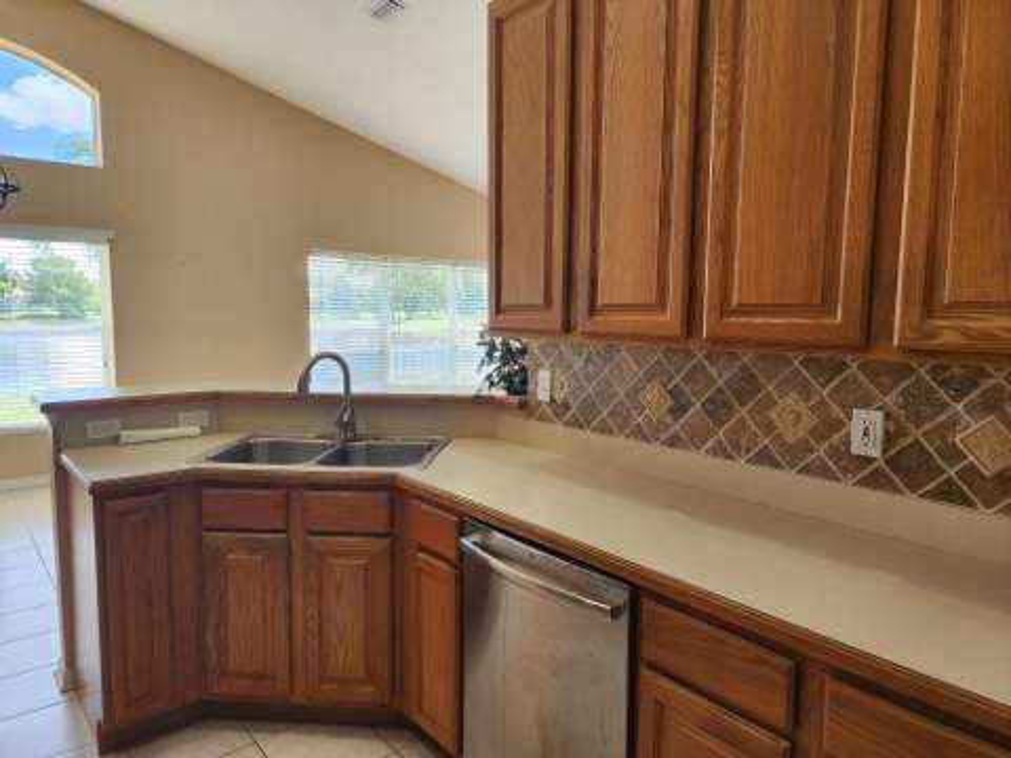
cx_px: 506
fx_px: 672
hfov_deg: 73.9
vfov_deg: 58.9
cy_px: 379
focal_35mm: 23
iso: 64
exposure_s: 1/120
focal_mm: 6.4
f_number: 1.8
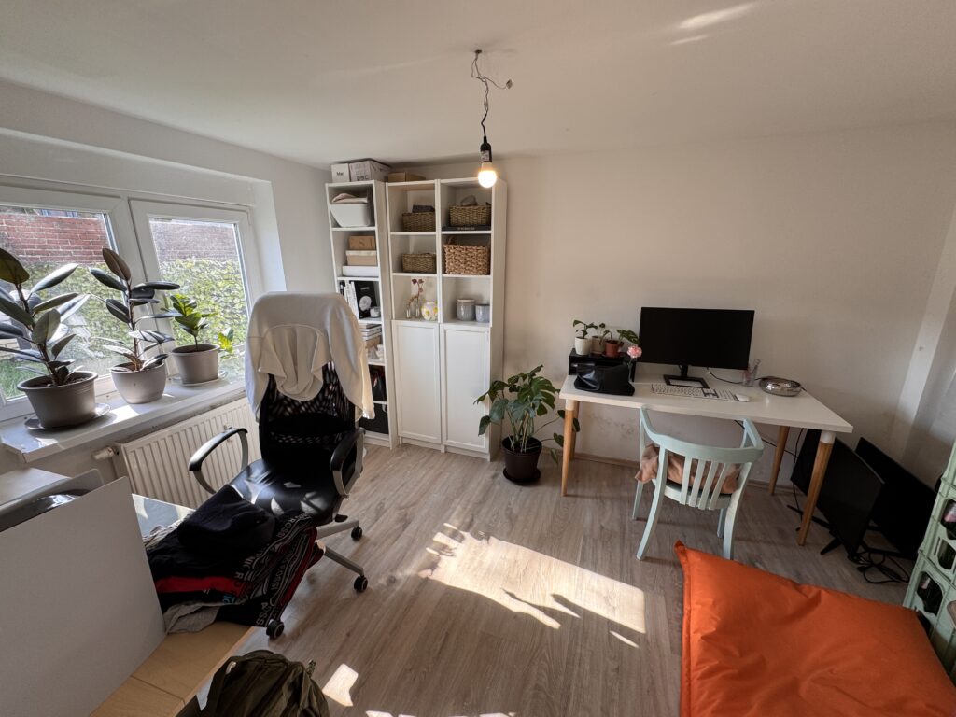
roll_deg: +0.7
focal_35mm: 14
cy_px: 358
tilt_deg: -15.7
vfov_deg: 85.7
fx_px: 387
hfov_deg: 102.1
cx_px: 478
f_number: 2.2
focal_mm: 2.22
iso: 50
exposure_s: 1/99
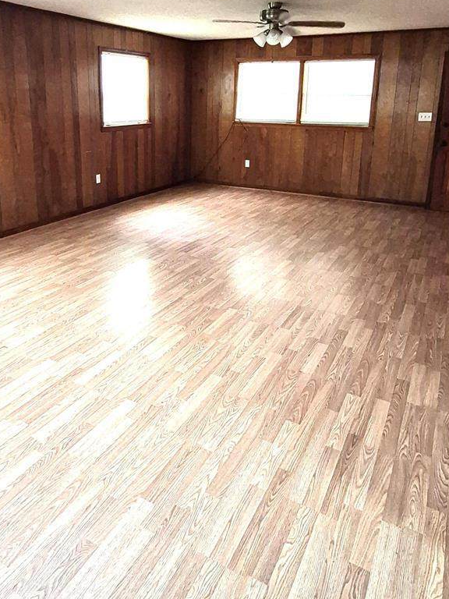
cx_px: 193
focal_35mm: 26
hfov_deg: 52.9
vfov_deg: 65.6
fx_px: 450
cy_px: 200
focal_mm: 1.74
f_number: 2.2
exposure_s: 1/60
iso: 1000
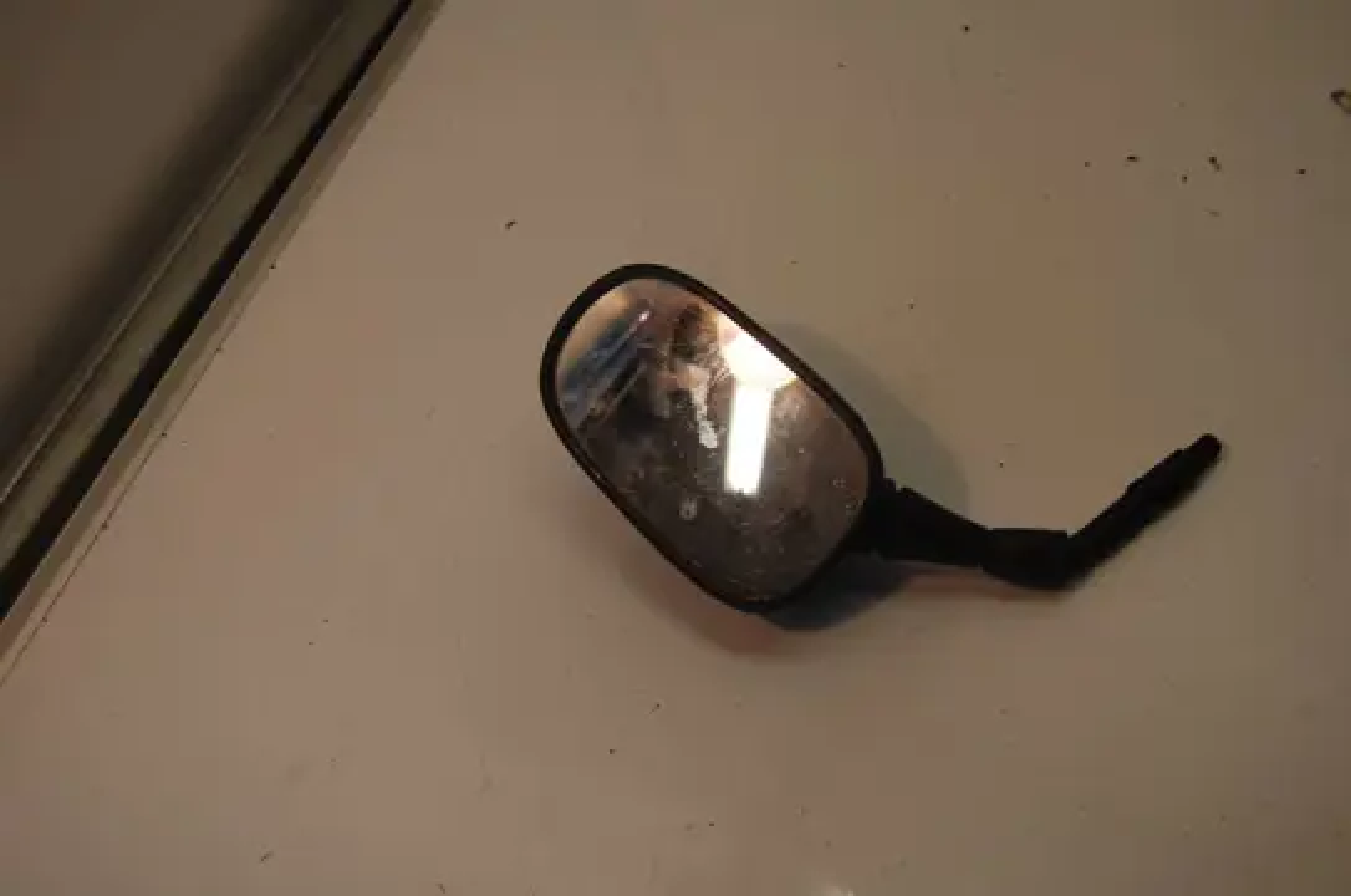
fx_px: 1798
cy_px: 448
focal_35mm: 48
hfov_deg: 41.2
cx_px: 676
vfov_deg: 28.0
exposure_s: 1/125
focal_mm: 32
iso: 200
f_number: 5.6
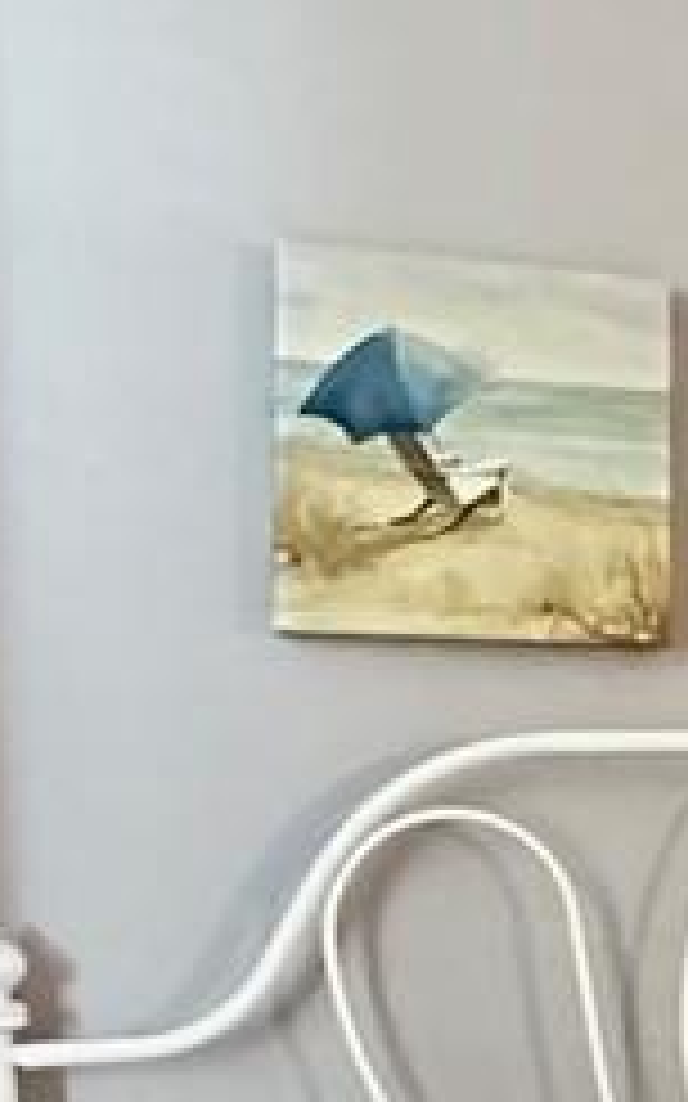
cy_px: 958
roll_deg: +1.3
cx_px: 1488
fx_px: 2912
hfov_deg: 11.7
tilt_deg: -3.8
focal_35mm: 97
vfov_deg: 21.0
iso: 1250
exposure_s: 1/60
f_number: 2.2
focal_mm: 2.22
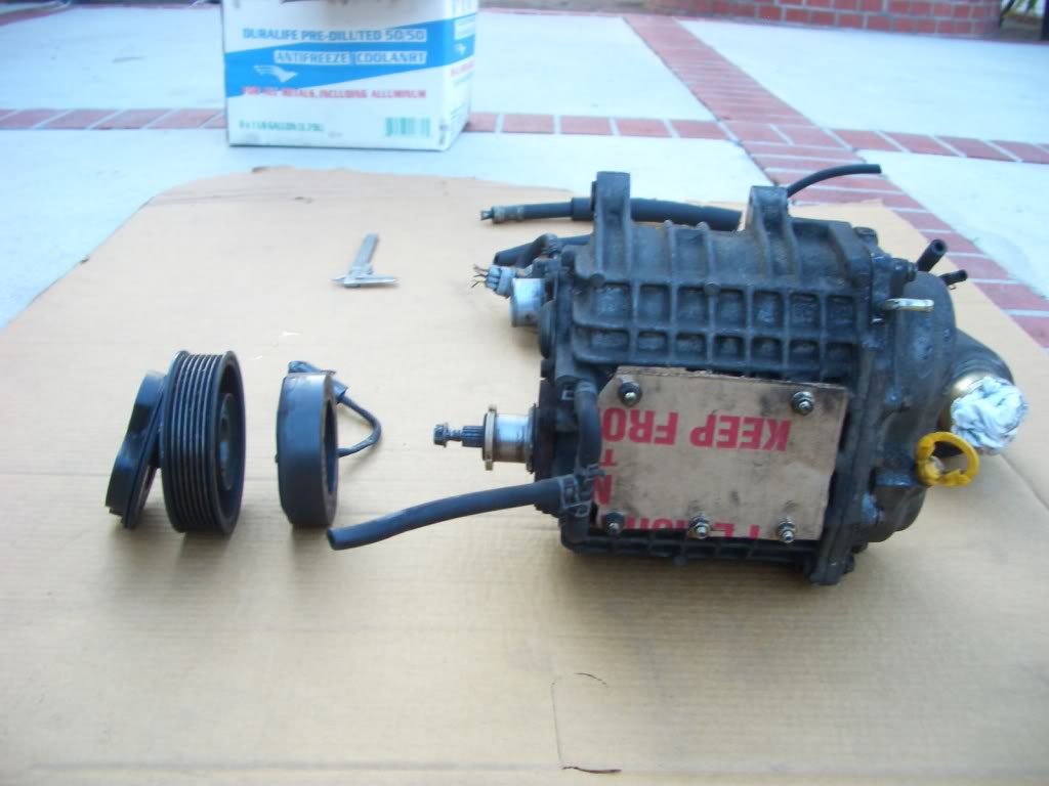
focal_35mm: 35
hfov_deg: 52.6
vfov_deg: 40.7
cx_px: 524
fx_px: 1061
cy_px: 393
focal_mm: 5.8
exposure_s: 1/40
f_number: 2.6
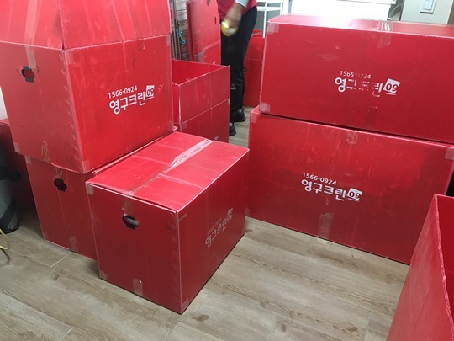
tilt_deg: -27.9
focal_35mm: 29
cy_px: 170
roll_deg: -1.2
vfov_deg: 48.2
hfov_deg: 61.7
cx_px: 227
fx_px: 380
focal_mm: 4.15
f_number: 2.2
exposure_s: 1/15
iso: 400
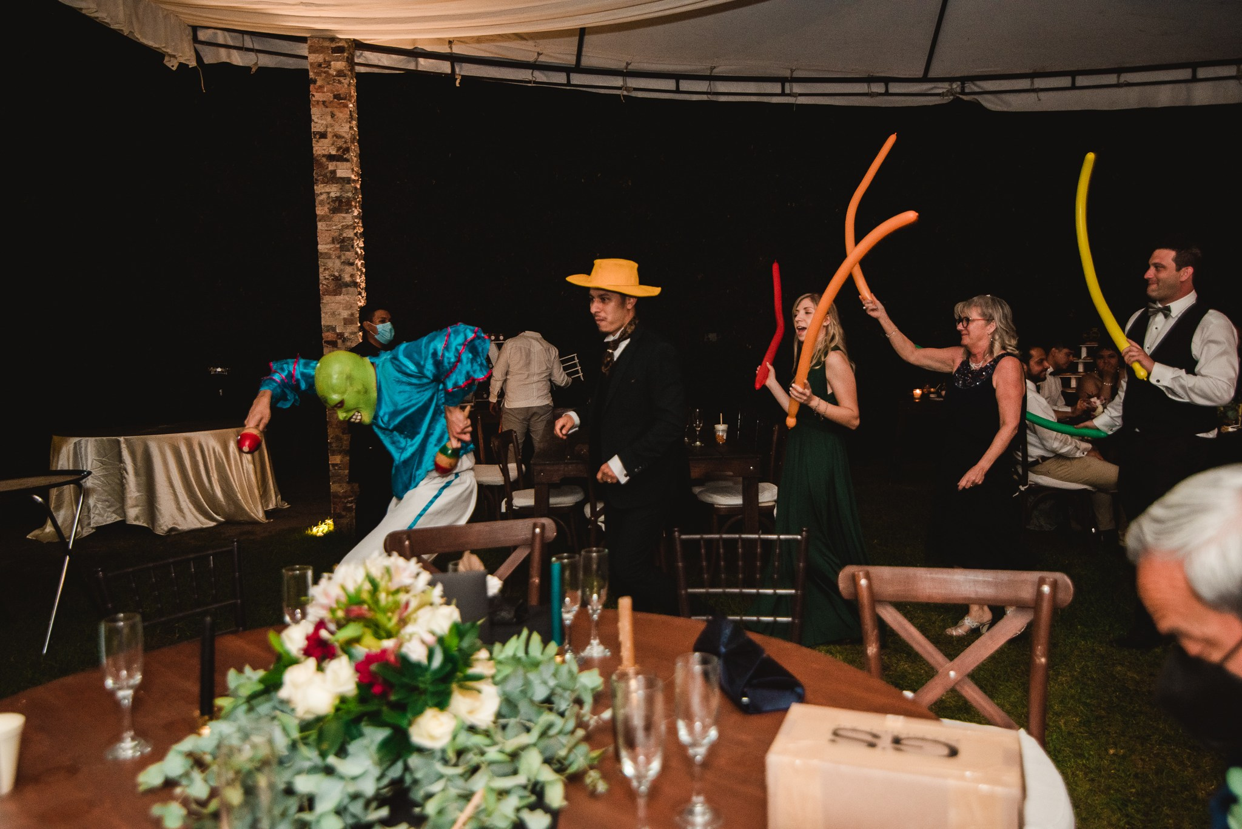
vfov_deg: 49.6
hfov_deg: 69.4
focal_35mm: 26
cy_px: 414
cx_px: 621
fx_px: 897
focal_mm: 26
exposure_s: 1/125
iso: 1250
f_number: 3.2
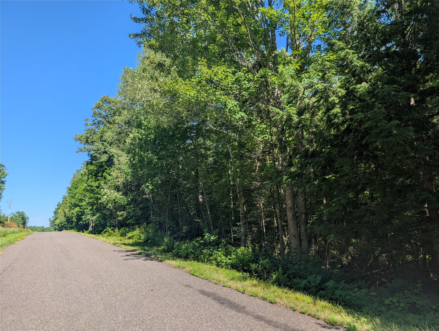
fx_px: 305
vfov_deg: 56.9
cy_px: 166
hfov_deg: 71.5
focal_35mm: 24
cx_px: 220
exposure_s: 1/670
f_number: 1.68
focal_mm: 6.9
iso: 23
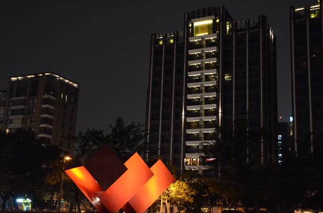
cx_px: 157
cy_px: 115
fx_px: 398
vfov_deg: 29.9
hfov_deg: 44.1
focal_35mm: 45
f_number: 3.8
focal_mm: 27
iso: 5000
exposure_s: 1/25
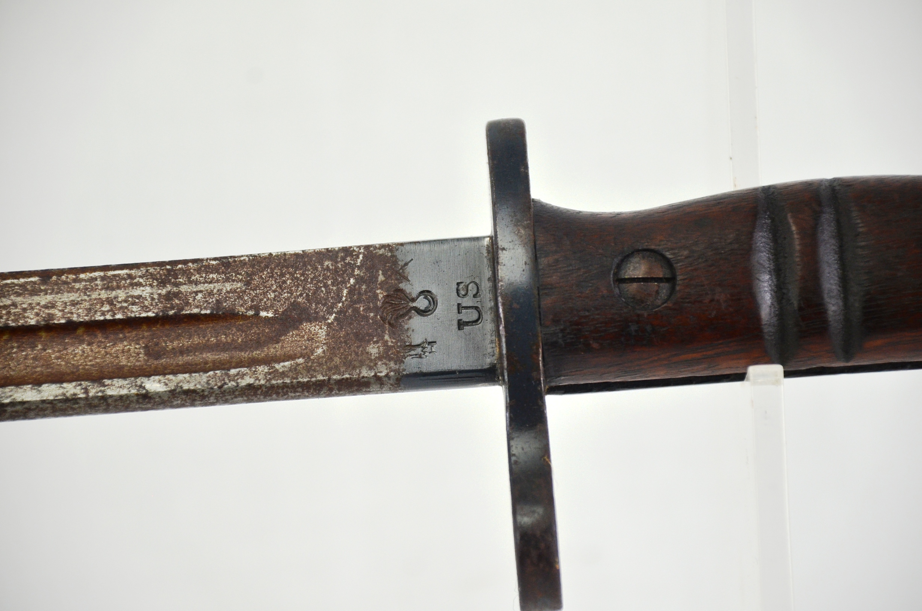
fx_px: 5176
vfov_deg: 6.8
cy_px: 306
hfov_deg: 10.2
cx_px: 461
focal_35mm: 202
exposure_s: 1/250
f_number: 5.6
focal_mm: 135
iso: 720
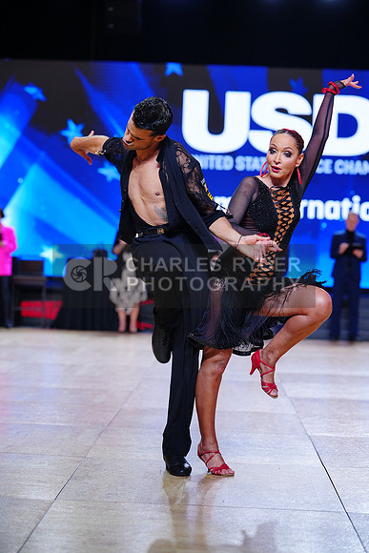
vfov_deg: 24.8
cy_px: 276
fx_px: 1260
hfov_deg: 16.7
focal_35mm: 82
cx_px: 184
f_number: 2.8
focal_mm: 82
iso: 400
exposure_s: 1/400
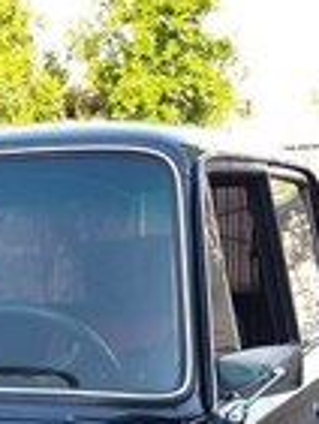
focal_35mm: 95
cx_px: -15
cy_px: 622
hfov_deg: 15.3
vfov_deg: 18.5
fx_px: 1166
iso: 40
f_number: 1.9
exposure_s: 1/125
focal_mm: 3.7
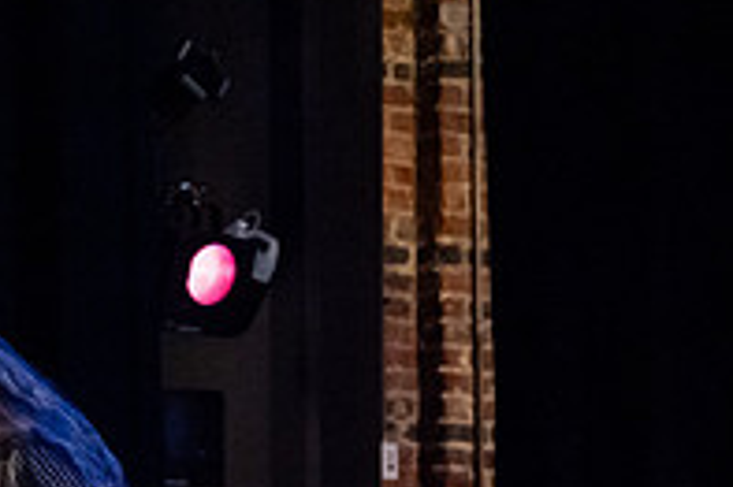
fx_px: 4496
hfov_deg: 9.3
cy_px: 693
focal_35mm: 221
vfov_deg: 6.1
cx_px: -26
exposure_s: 1/320
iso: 4000
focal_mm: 75
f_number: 3.5
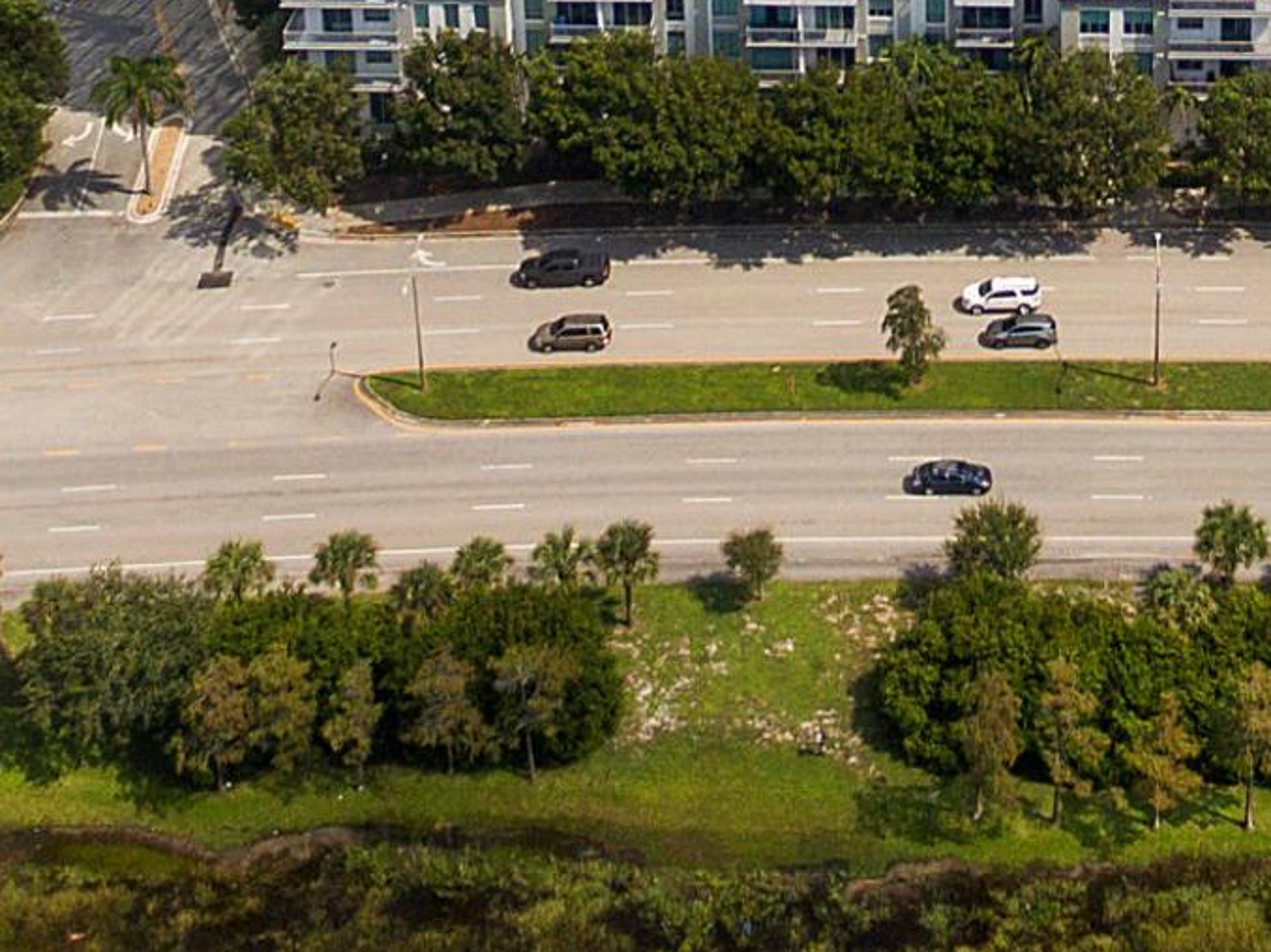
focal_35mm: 85
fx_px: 3120
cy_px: -731
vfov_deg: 15.2
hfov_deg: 22.6
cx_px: 1067
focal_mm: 3.61
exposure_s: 1/1700
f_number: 2.8
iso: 100
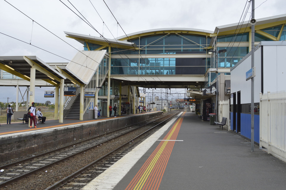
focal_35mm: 36
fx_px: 286
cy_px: 95
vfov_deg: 36.8
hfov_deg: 53.2
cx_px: 143
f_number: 10
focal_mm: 24
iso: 400
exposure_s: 1/400
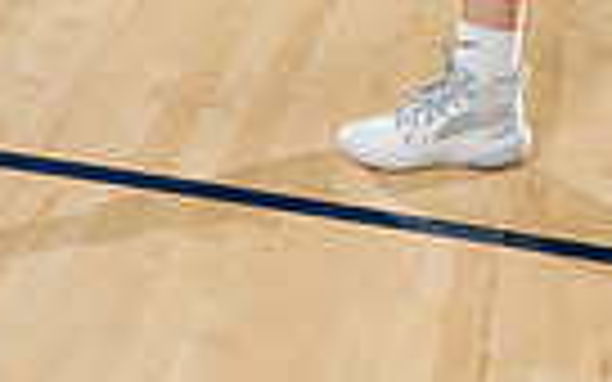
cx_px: 567
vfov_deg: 8.6
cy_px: -571
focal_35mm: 138
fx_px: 2302
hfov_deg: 15.0
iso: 640
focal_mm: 41
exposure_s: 1/250
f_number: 8
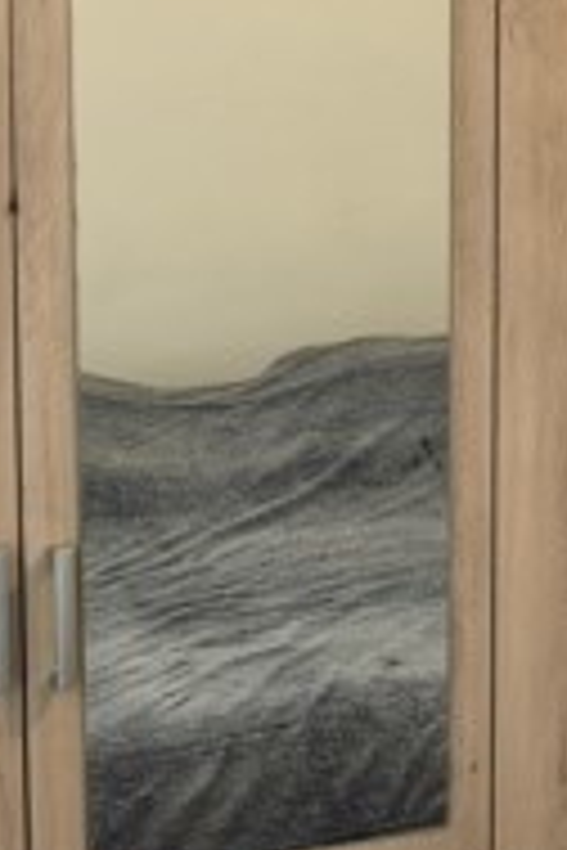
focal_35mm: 101
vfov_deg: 20.2
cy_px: 396
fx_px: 2386
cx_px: 1665
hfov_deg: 10.2
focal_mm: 6.14
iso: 1600
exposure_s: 1/25
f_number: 1.65
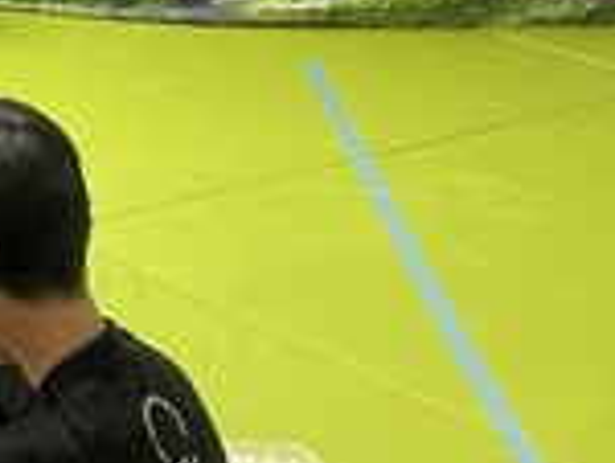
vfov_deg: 12.2
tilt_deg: -18.3
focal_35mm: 121
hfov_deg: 13.9
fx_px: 2153
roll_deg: -0.2
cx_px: -603
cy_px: 64
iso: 32
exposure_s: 1/120
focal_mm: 5.1
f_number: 1.6
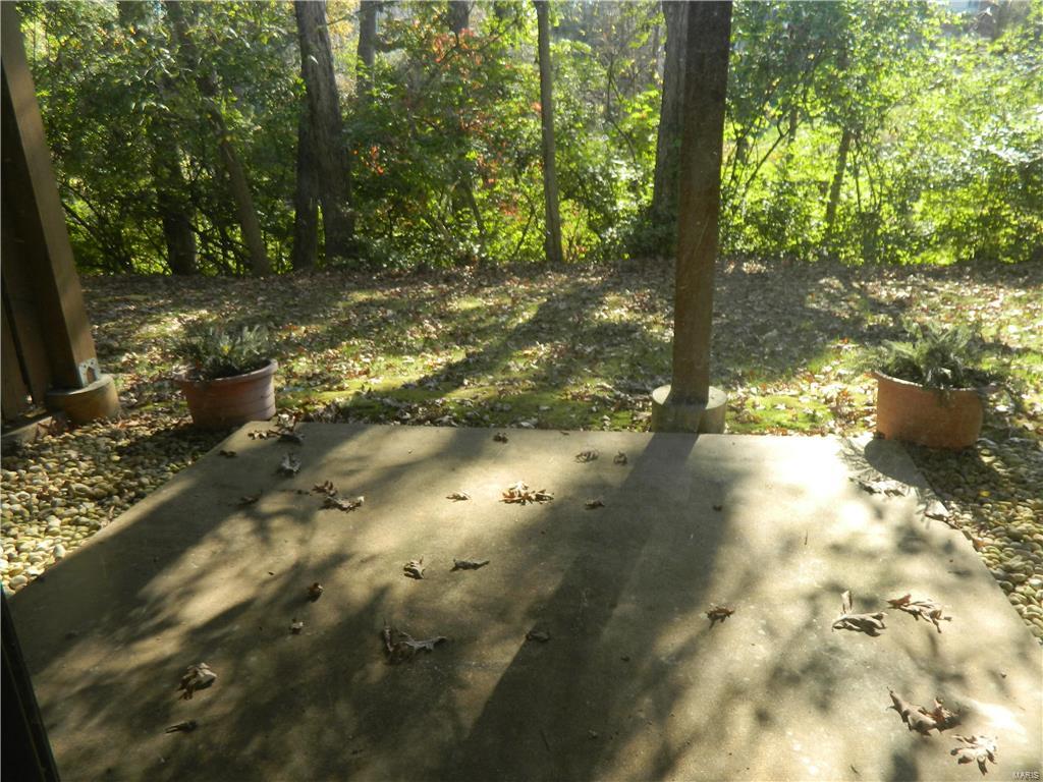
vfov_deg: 54.9
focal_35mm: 25
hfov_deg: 69.4
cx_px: 522
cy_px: 391
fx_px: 753
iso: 80
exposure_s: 1/125
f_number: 3.1
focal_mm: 4.5
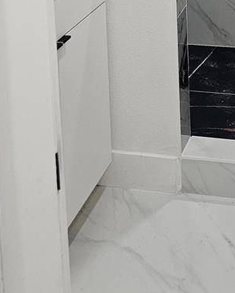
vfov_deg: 22.5
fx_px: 616
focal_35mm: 71
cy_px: -132
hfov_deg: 20.8
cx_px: 240
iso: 200
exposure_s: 1/120
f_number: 1.7
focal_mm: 6.3
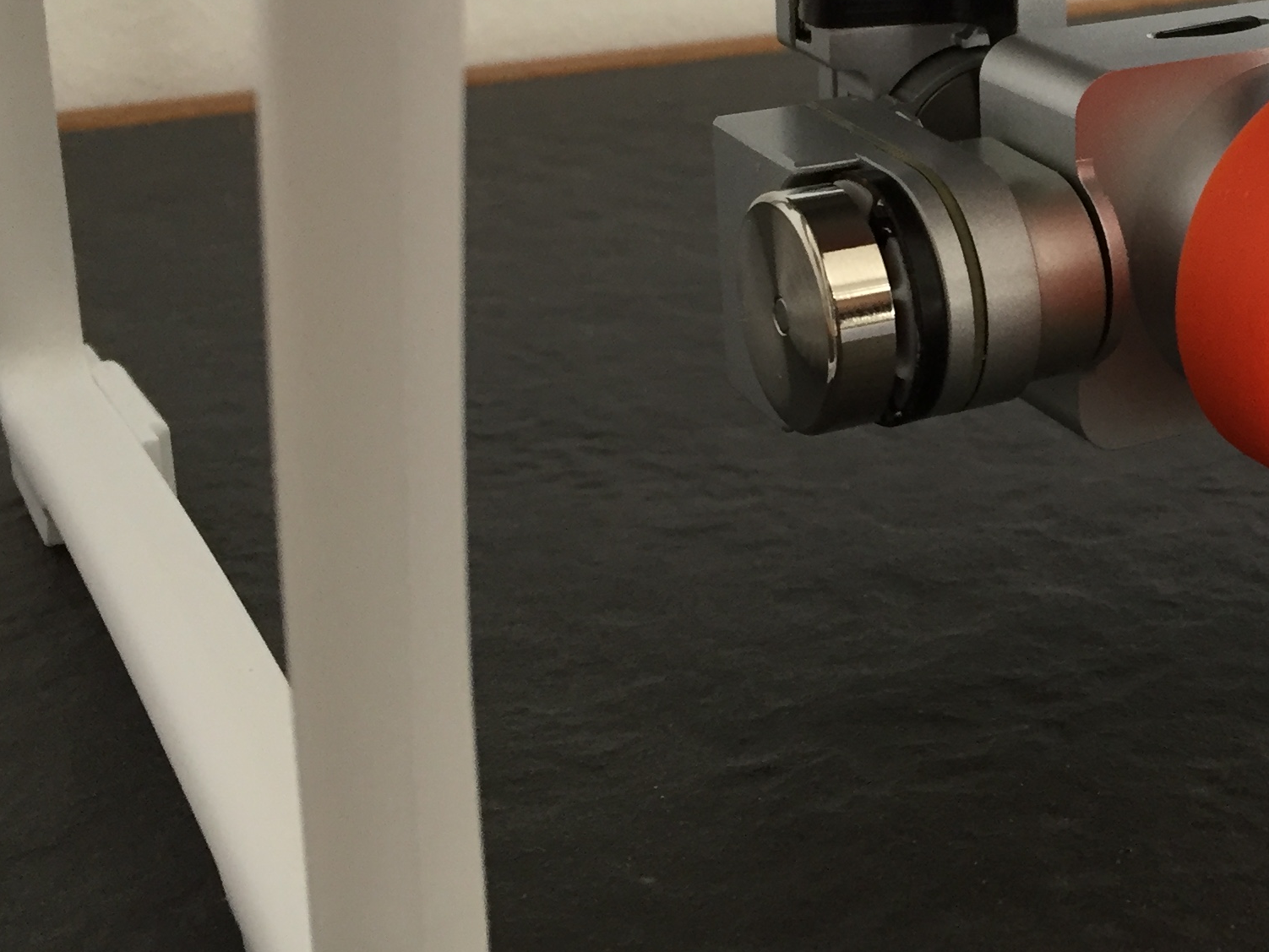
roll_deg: -0.9
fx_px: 2310
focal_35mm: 63
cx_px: 1120
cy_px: 232
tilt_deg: -17.5
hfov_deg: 29.6
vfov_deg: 23.1
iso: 160
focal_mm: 4.15
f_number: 2.2
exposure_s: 1/33
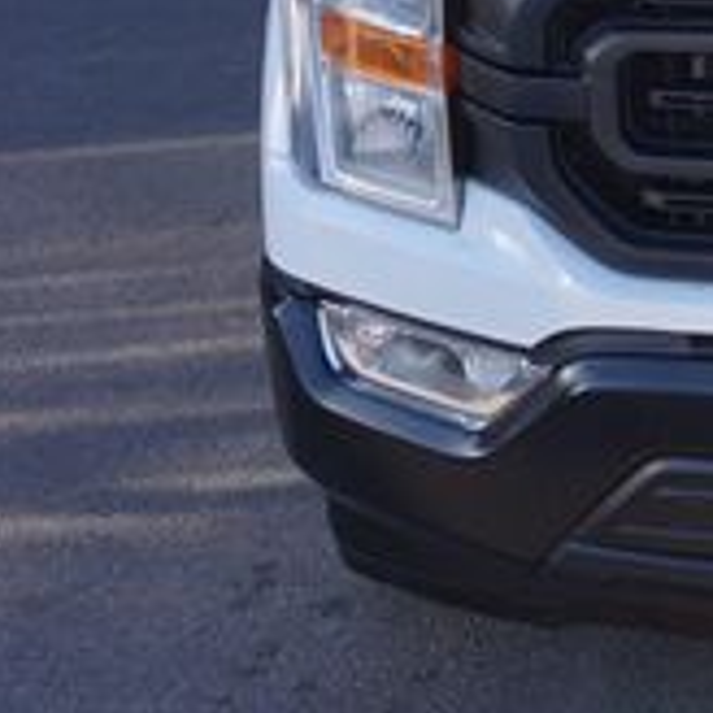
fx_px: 2439
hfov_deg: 15.7
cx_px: 948
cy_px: -91
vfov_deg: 16.1
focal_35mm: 105
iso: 100
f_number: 6.3
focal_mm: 21
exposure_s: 1/80
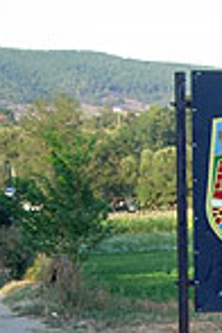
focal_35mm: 162
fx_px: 1498
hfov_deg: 8.1
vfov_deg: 12.5
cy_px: 362
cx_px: 442
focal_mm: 10.6
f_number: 3.2
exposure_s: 1/203
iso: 64
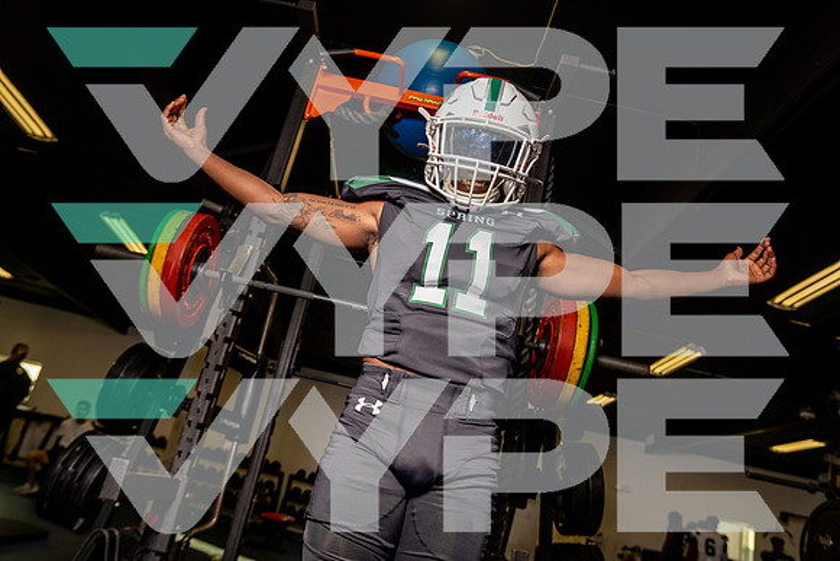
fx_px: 653
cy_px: 280
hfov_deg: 65.5
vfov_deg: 46.4
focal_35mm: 28
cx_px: 420
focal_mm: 28
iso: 320
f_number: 4.5
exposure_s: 1/500
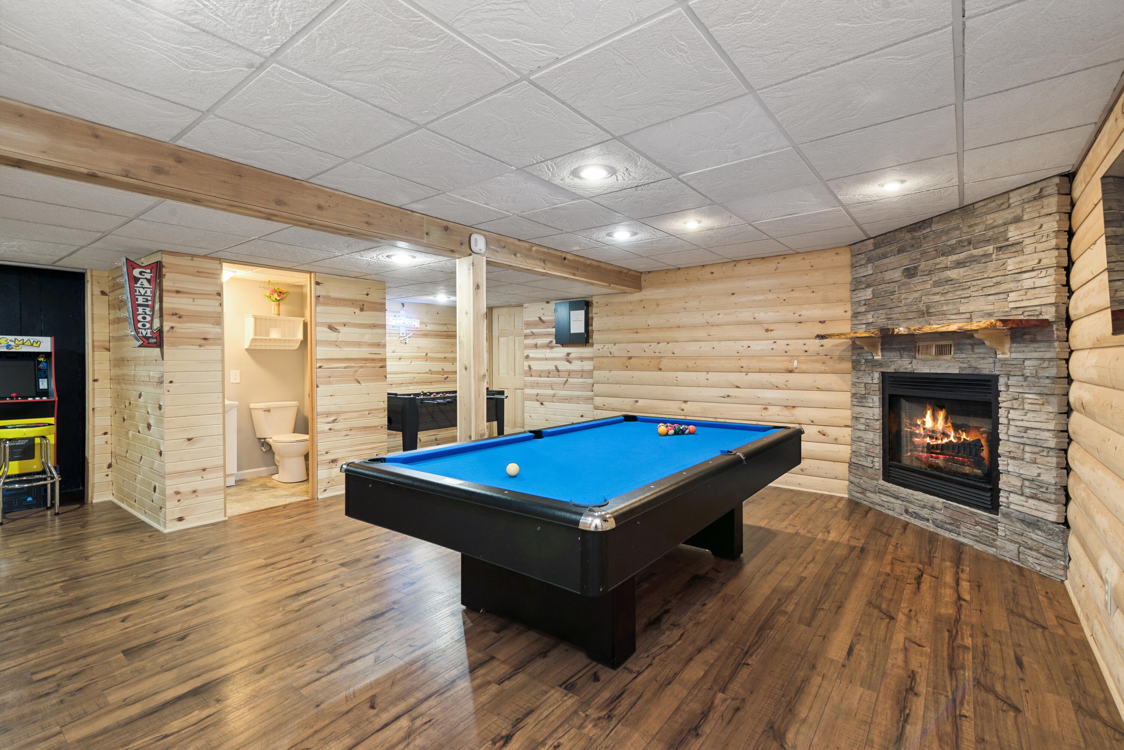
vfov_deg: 73.8
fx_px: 500
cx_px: 562
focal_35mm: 16
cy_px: 375
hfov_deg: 96.7
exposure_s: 1/3
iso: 200
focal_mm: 16
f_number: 8
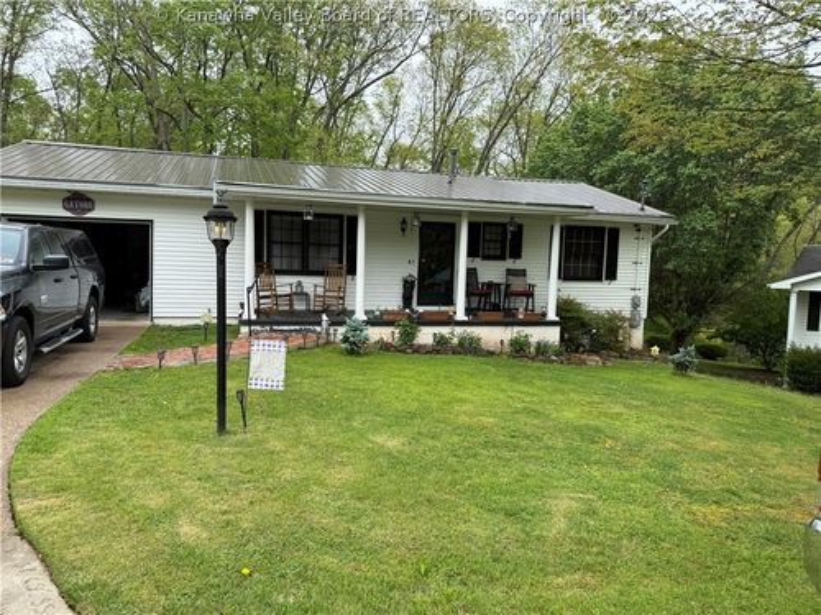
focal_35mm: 24
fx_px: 569
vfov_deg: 56.8
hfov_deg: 71.6
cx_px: 410
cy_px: 308
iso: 80
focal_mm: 6.76
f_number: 1.78
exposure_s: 1/1493
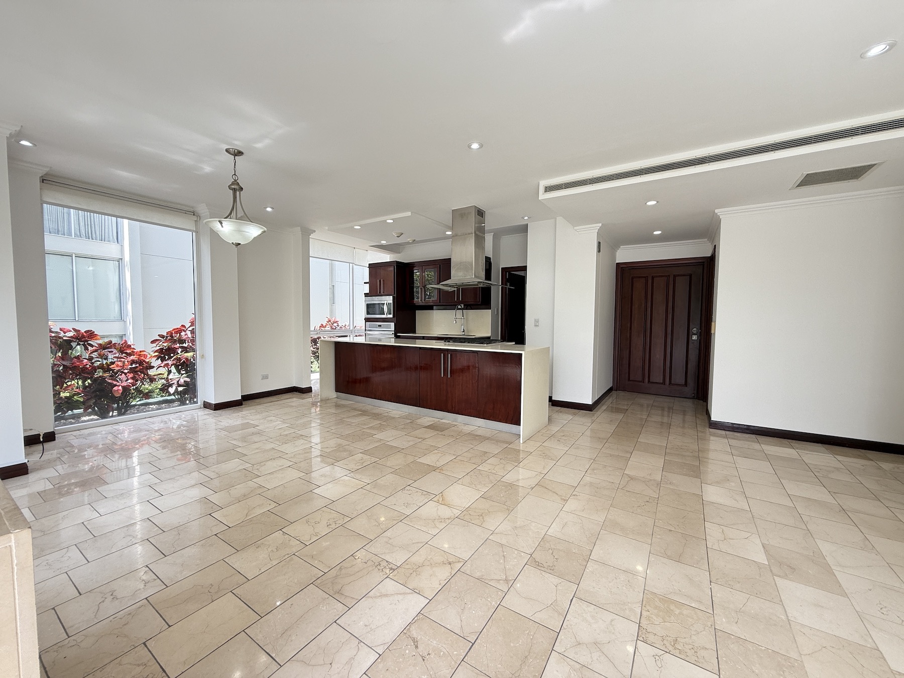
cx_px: 452
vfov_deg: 85.7
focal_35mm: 14
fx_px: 366
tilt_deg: -3.4
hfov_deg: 102.1
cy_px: 339
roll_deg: -0.5
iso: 50
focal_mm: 2.22
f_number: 2.2
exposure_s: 1/99
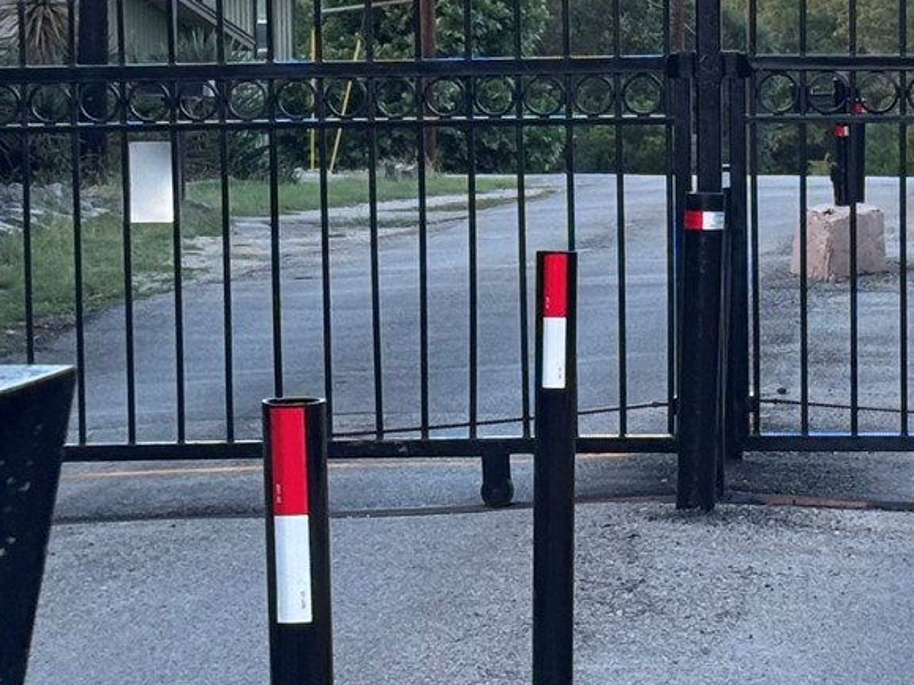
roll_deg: +0.6
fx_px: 4857
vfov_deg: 8.1
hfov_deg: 10.7
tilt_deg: -2.5
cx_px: 709
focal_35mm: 184
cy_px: 193
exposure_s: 1/267
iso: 32
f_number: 1.6
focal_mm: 5.96
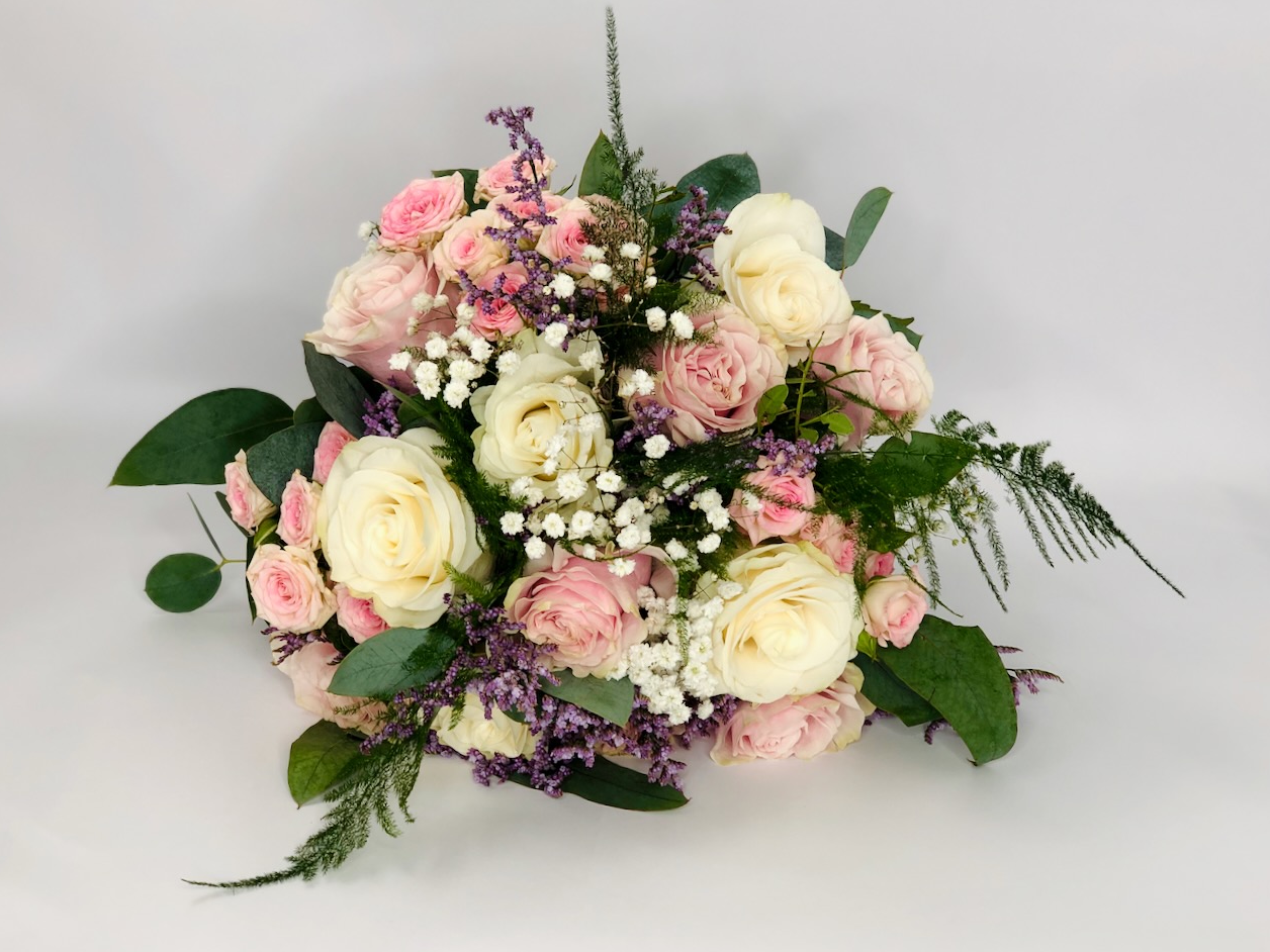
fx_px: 1944
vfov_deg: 27.5
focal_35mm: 53
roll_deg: +0.4
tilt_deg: -21.9
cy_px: 484
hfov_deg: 36.2
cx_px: 628
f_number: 2.4
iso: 25
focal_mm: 6
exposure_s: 1/100
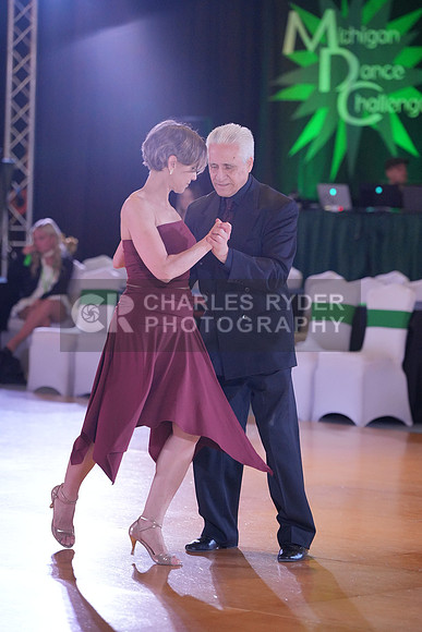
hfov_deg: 9.7
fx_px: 2495
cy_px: 316
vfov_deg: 14.4
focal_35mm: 142
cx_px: 211
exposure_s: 1/500
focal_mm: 142
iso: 4000
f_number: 3.5
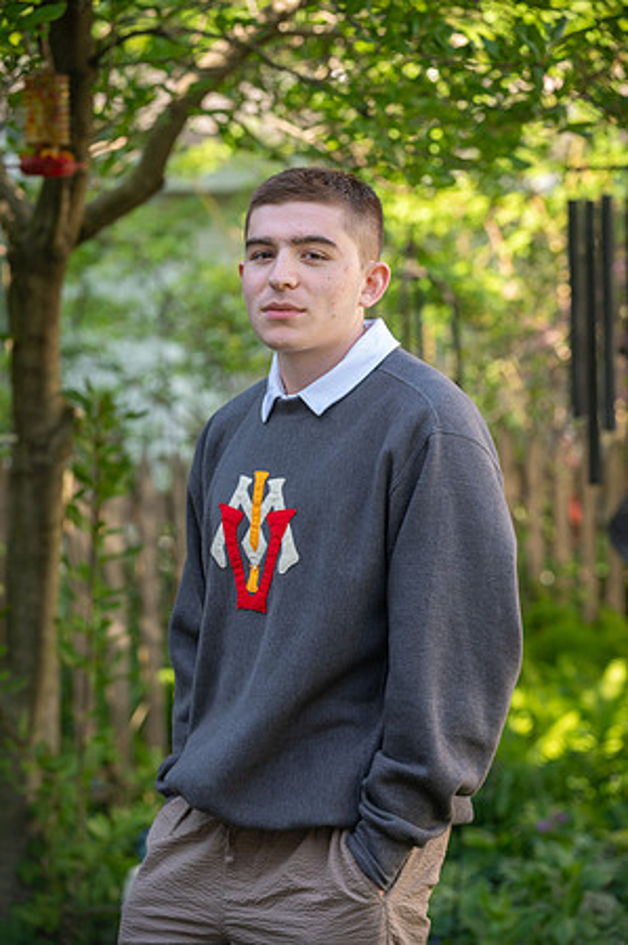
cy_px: 472
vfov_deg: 17.7
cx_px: 314
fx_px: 3042
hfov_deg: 11.8
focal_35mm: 116
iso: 250
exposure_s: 1/125
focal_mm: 116
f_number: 4
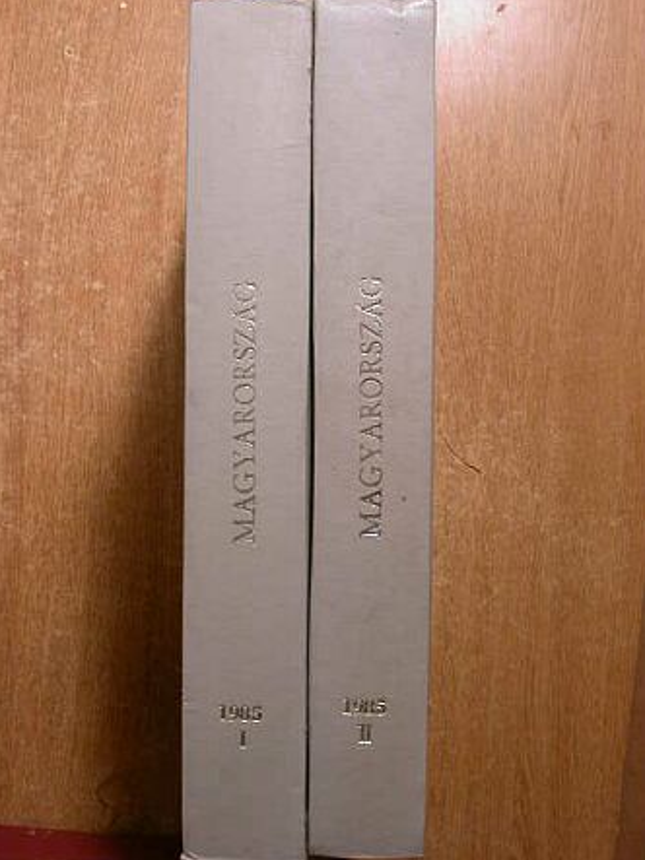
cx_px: 319
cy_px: 432
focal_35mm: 45
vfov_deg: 42.1
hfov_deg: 32.2
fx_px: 1119
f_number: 3.9
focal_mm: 9.1
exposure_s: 1/81.6
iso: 100
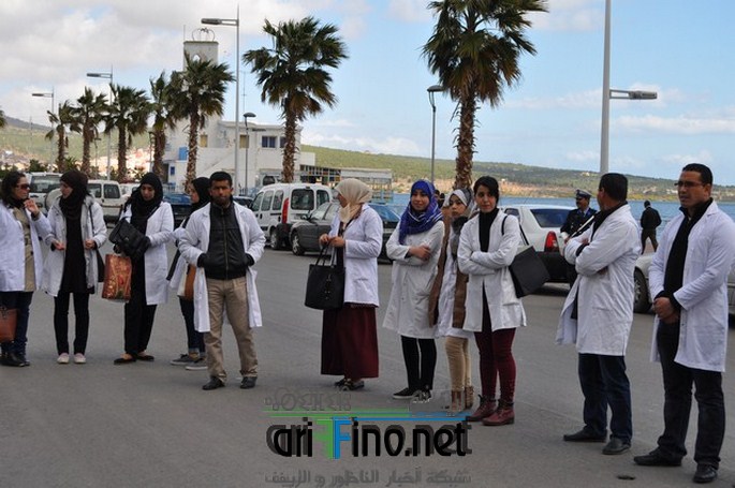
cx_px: 368
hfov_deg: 33.4
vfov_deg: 22.6
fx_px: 1224
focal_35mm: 60
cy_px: 244
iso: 200
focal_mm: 40
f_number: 9
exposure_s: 1/320
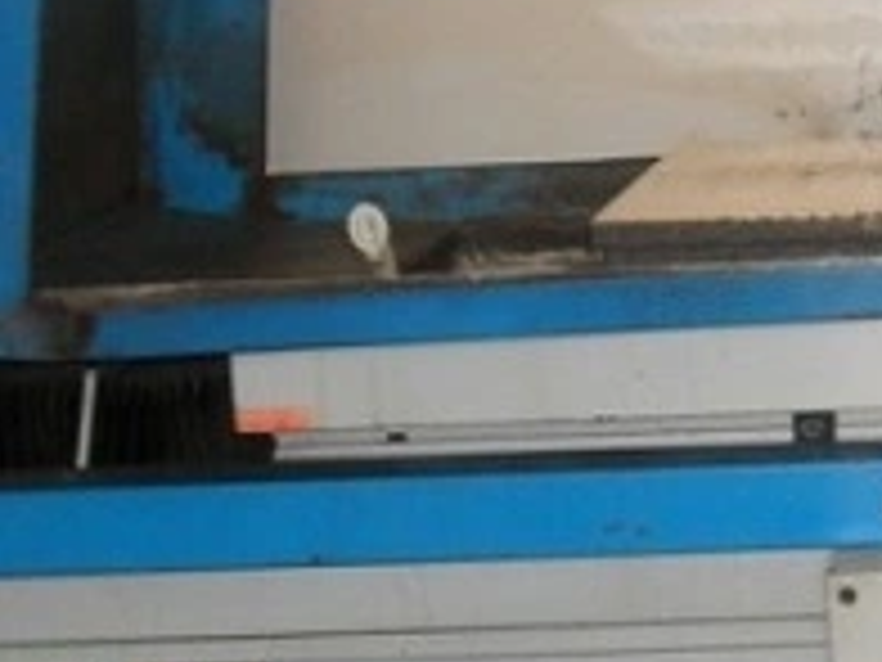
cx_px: 1346
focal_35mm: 107
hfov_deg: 16.6
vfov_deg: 13.8
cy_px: 230
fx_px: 2726
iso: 200
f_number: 3.2
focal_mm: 6.3
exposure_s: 1/45
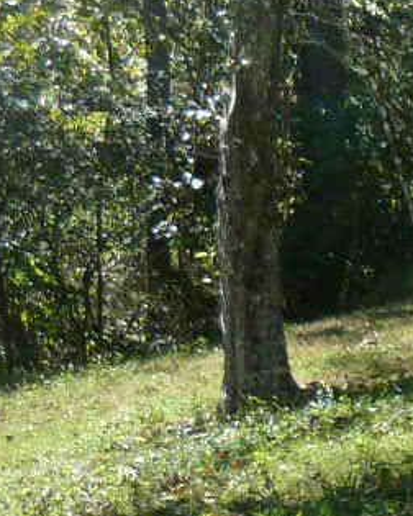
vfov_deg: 13.4
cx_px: 900
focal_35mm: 143
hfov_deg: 9.8
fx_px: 2185
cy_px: 462
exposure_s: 1/400
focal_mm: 6
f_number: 2.8
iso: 100
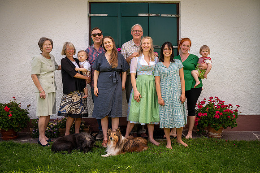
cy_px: 86
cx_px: 130
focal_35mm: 30
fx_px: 220
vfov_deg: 43.0
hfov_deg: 61.3
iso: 250
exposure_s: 1/200
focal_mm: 30
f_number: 9
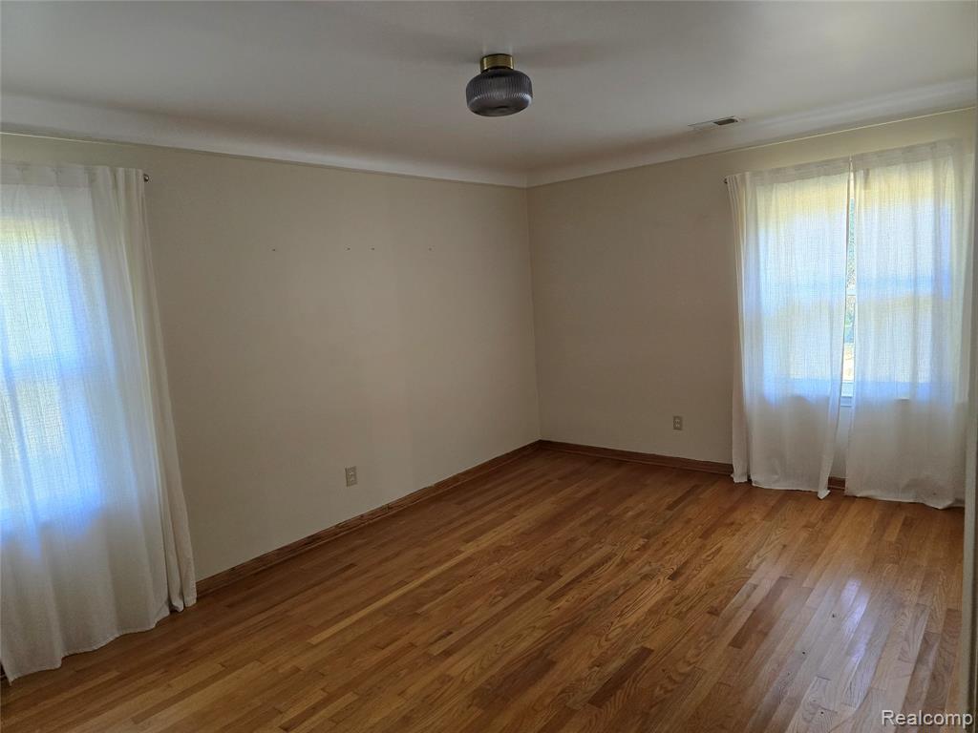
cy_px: 366
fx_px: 650
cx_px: 489
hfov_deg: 73.9
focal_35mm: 23
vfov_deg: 58.9
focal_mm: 6.3
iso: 400
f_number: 1.7
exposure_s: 1/120
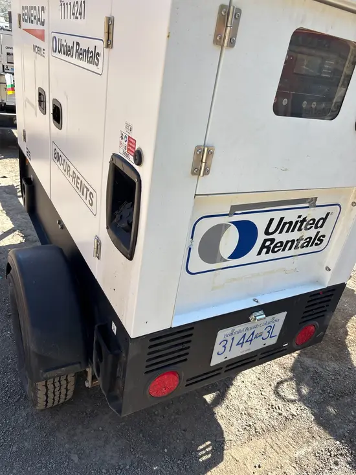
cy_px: 238
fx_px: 356
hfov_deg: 53.1
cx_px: 178
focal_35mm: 26
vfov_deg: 67.3
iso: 50
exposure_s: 1/1248
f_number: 1.6
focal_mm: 5.96
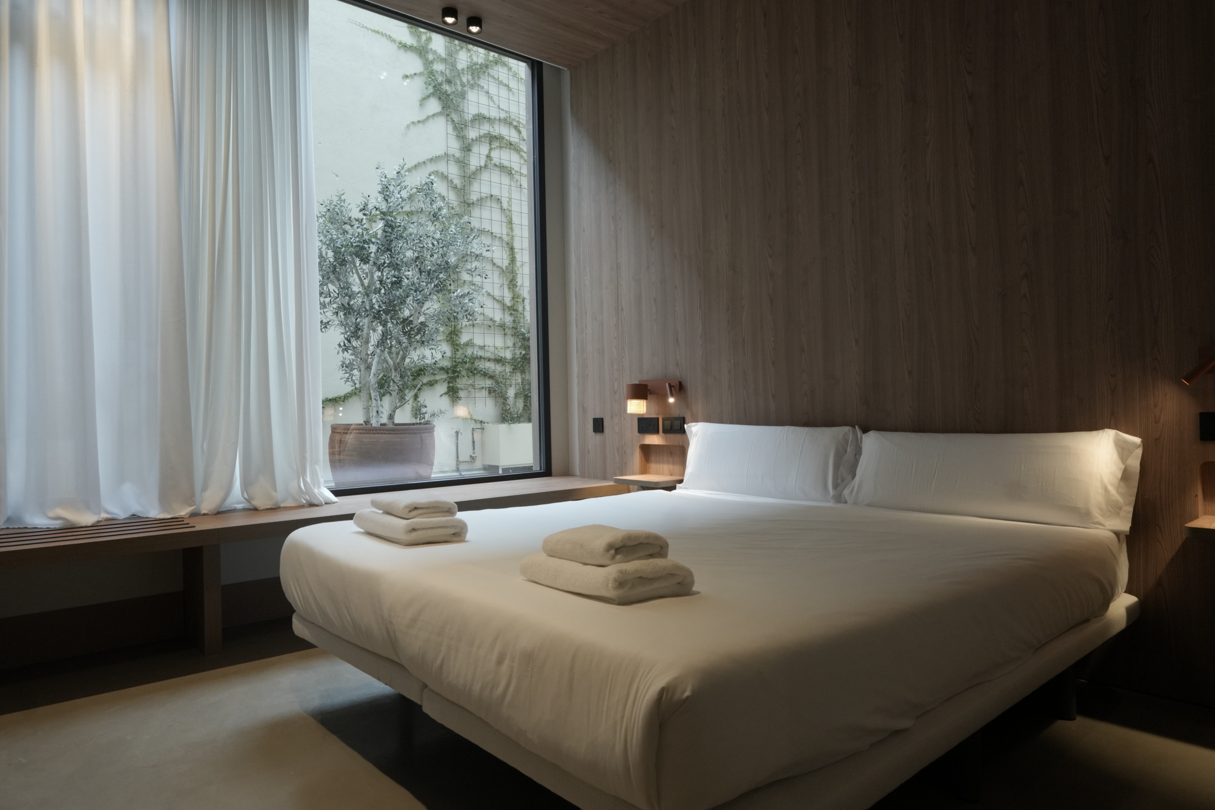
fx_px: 709
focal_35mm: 21
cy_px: 405
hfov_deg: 81.2
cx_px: 608
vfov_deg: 59.5
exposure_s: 1/60
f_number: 8
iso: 1000
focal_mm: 14
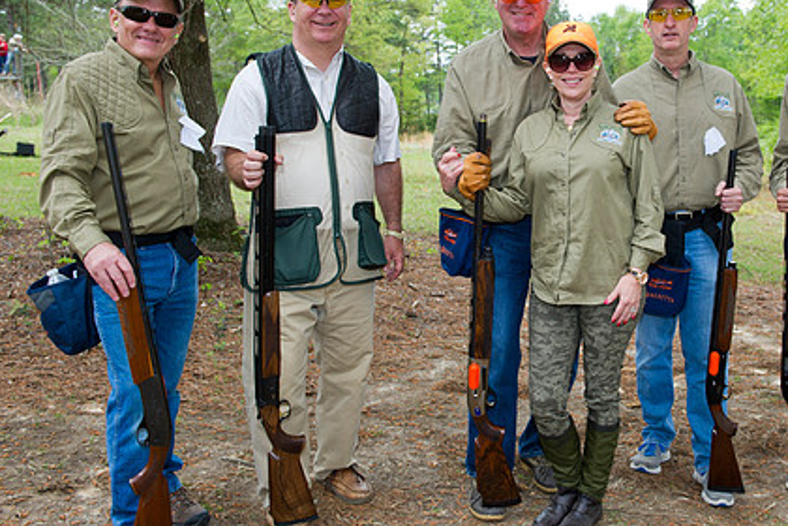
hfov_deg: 47.6
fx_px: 875
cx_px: 535
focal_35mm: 40
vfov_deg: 33.4
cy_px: 239
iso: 400
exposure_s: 1/250
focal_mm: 29
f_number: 5.6
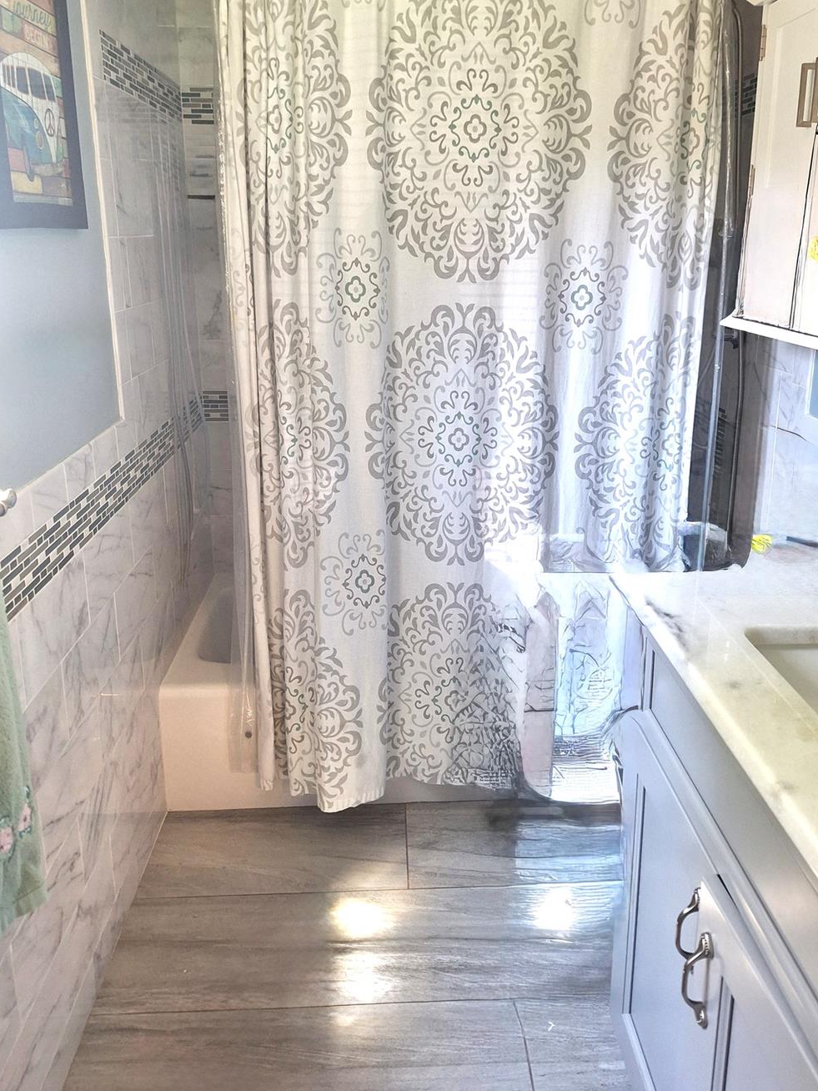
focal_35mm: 27
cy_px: 466
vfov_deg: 65.0
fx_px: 851
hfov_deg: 51.3
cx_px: 432
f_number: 1.8
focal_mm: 5.54
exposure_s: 1/50
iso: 200
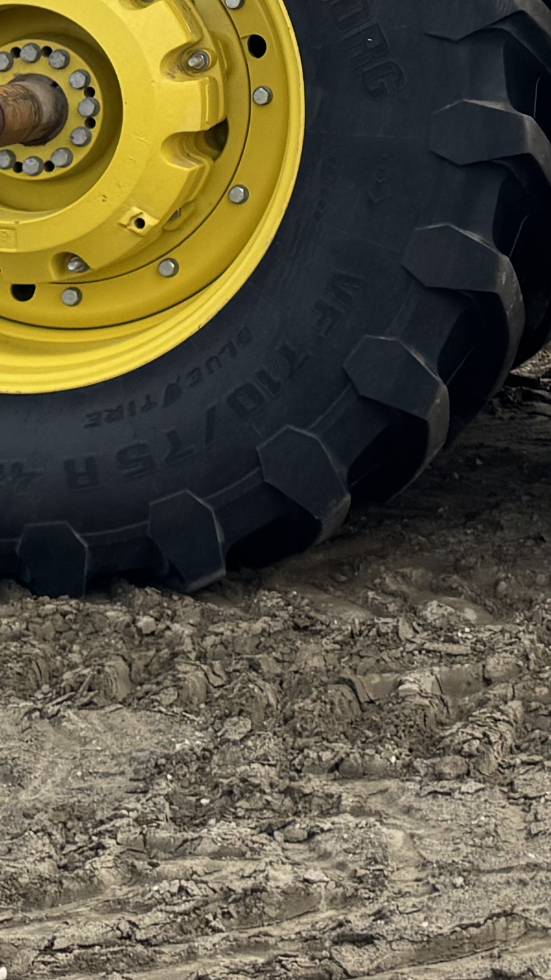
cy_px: -144
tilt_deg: -1.0
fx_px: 2571
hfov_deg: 11.7
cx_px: 850
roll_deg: -0.3
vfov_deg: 20.4
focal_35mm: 99
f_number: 1.78
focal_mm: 6.76
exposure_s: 1/4049
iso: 80
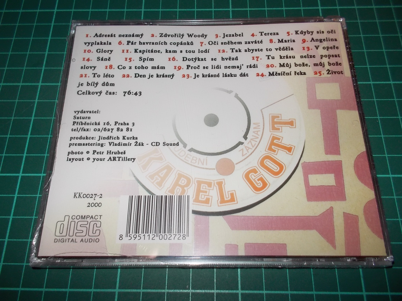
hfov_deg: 61.7
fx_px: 337
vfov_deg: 48.2
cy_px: 150
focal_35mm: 29
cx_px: 201
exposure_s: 1/30
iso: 200
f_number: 3.3
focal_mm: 4.1
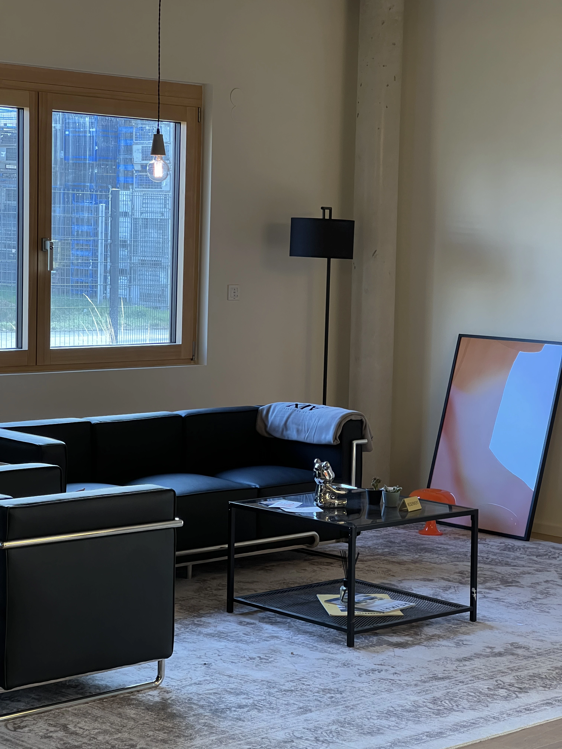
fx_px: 1667
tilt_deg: -4.3
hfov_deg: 19.1
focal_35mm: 77
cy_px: 374
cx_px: 281
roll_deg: -0.7
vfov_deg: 25.3
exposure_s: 1/100
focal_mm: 9
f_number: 2.8
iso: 320
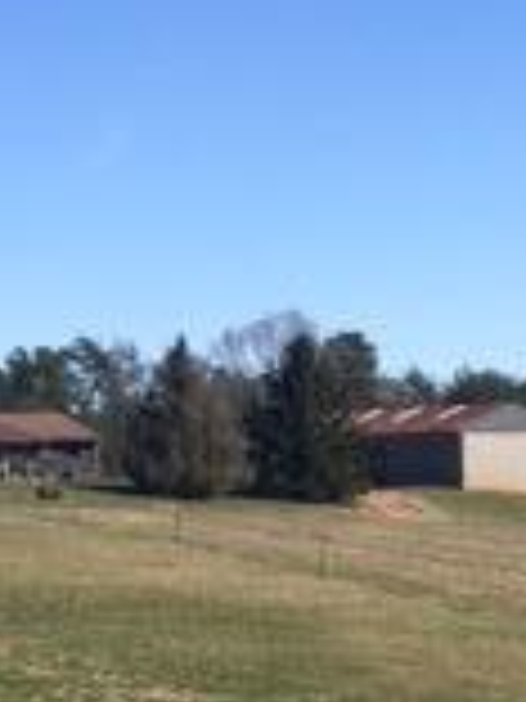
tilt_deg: -5.3
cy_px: 778
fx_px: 2411
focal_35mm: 119
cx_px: 279
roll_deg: +1.7
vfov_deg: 16.1
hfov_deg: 12.5
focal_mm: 4.15
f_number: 2.2
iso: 25
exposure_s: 1/1508
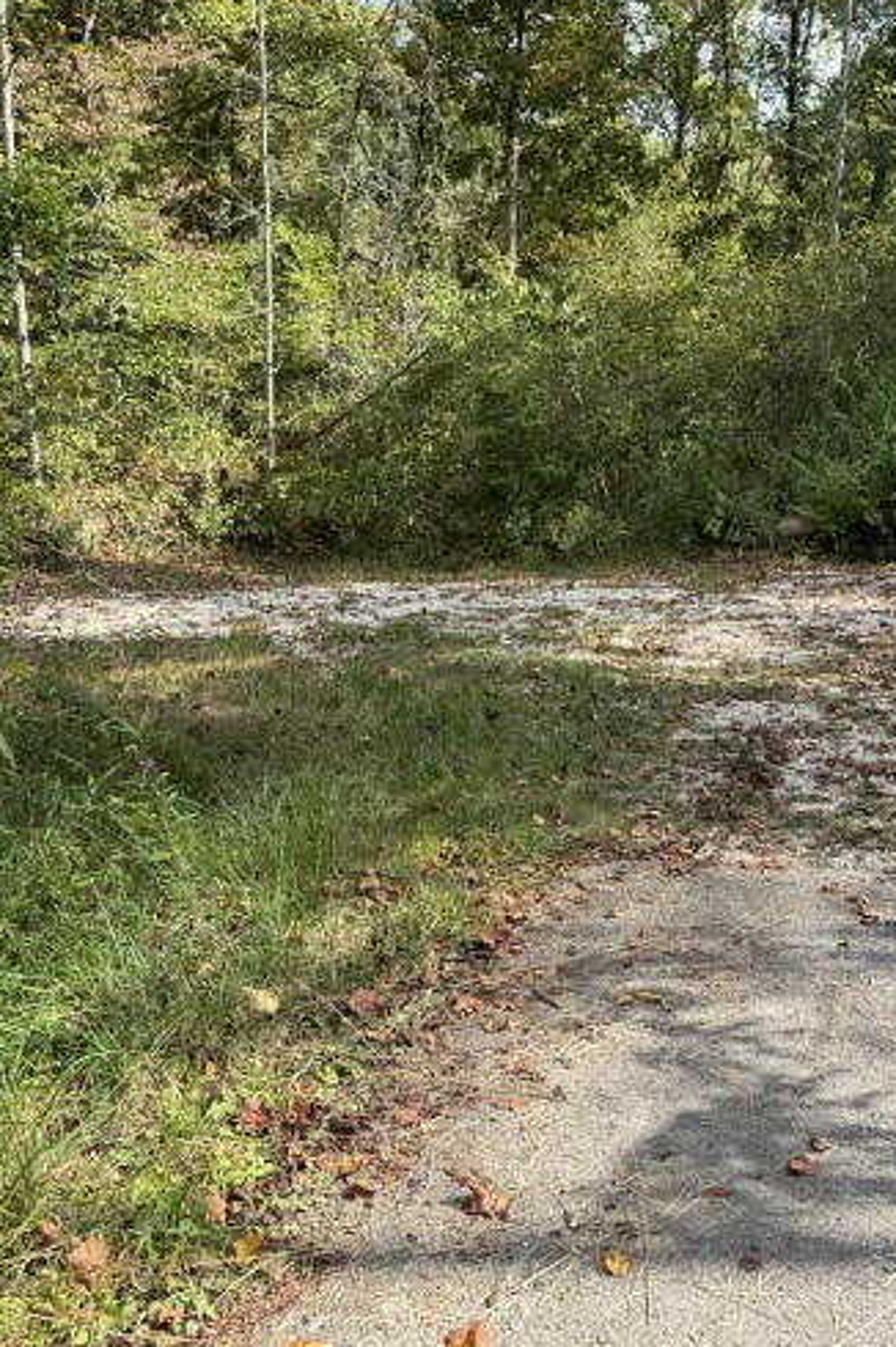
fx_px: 1271
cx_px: 562
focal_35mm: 34
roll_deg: -0.6
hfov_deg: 38.6
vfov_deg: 55.8
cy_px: 674
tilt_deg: -12.5
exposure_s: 1/1046
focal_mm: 6.76
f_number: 1.78
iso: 80
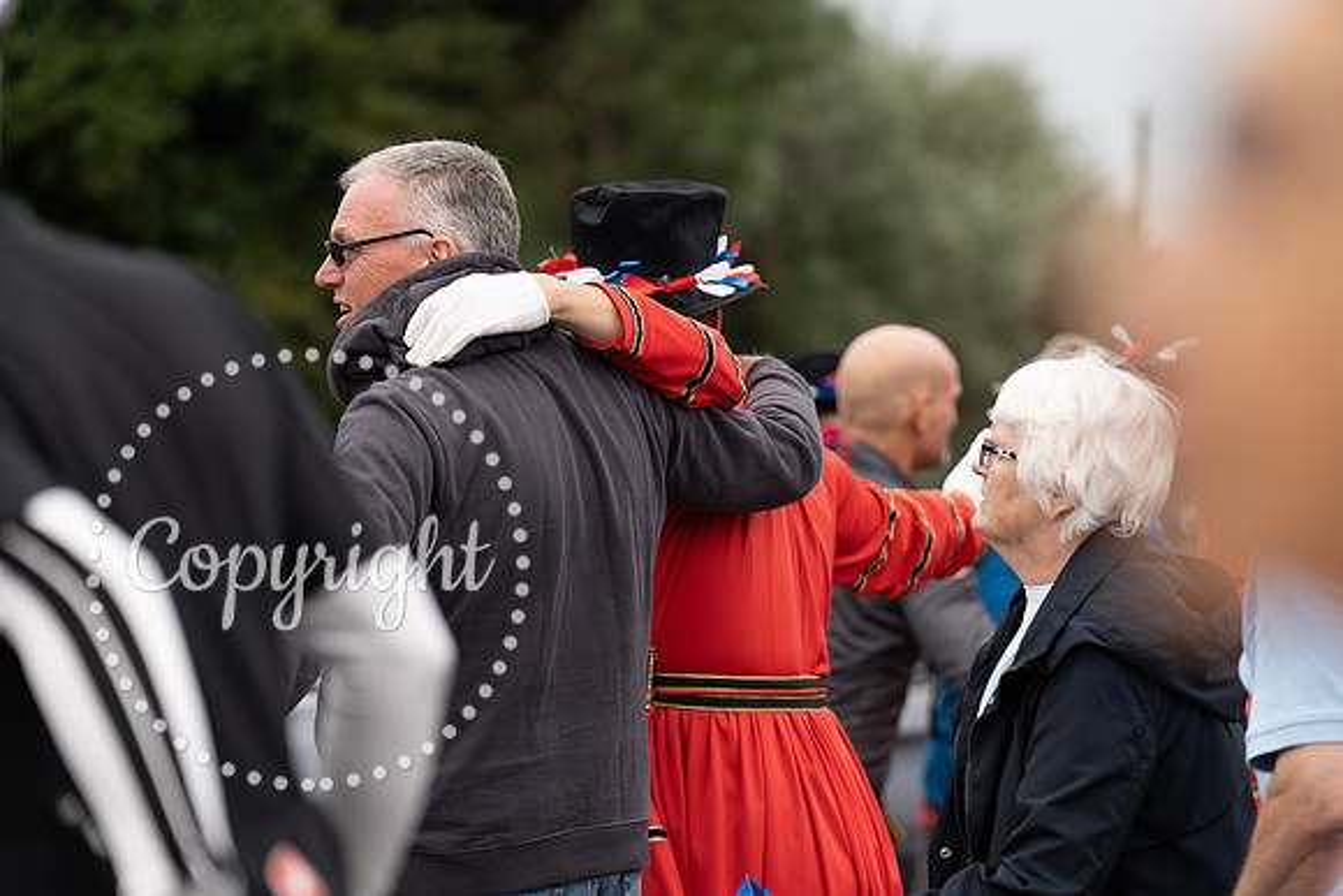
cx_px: 672
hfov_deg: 11.4
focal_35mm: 180
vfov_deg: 7.6
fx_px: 6716
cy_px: 448
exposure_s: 1/1000
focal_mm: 180
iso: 320
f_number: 3.5
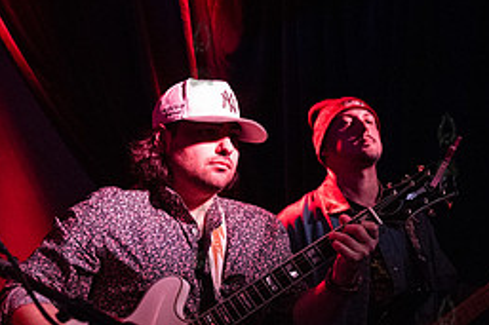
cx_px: 200
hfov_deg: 28.8
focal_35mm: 70
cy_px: 236
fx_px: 950
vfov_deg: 19.3
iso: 12800
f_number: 3.5
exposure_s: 1/320
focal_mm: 31
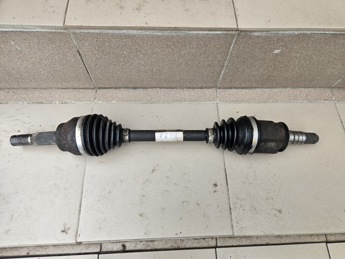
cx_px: 172
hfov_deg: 73.9
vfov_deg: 58.9
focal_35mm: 23
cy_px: 130
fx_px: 229
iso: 40
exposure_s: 1/445
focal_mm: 5.4
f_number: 1.8
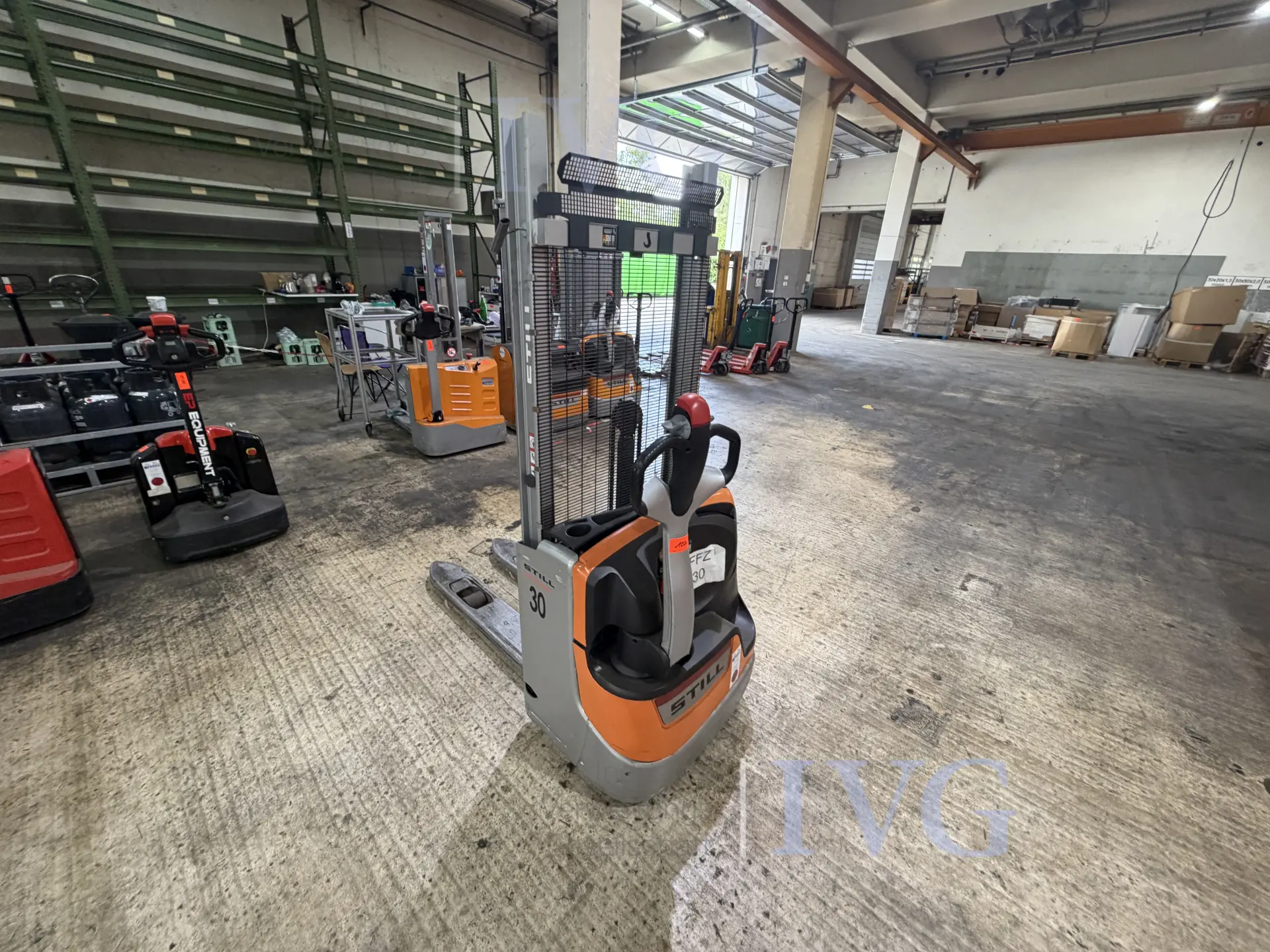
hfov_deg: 102.1
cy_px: 476
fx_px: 514
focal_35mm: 14
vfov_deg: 85.7
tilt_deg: -20.9
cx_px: 635
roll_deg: -2.9
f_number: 2.2
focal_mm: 2.22
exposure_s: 1/50
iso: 250
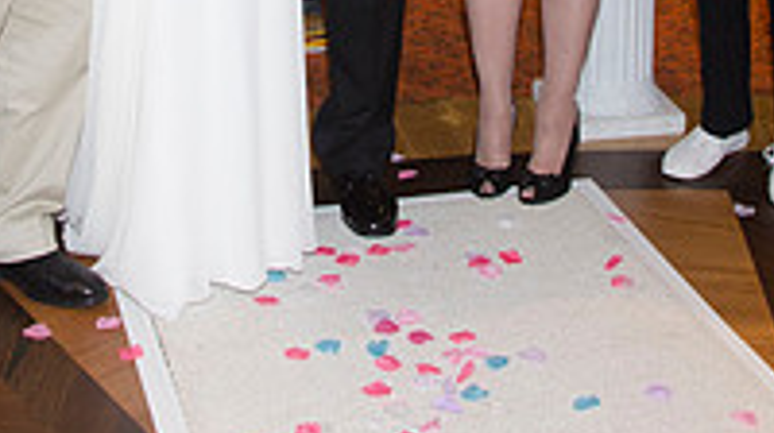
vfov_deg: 13.6
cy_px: -259
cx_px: 298
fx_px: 1681
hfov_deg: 25.9
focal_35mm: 82
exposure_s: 1/60
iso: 400
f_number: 5.6
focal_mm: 18
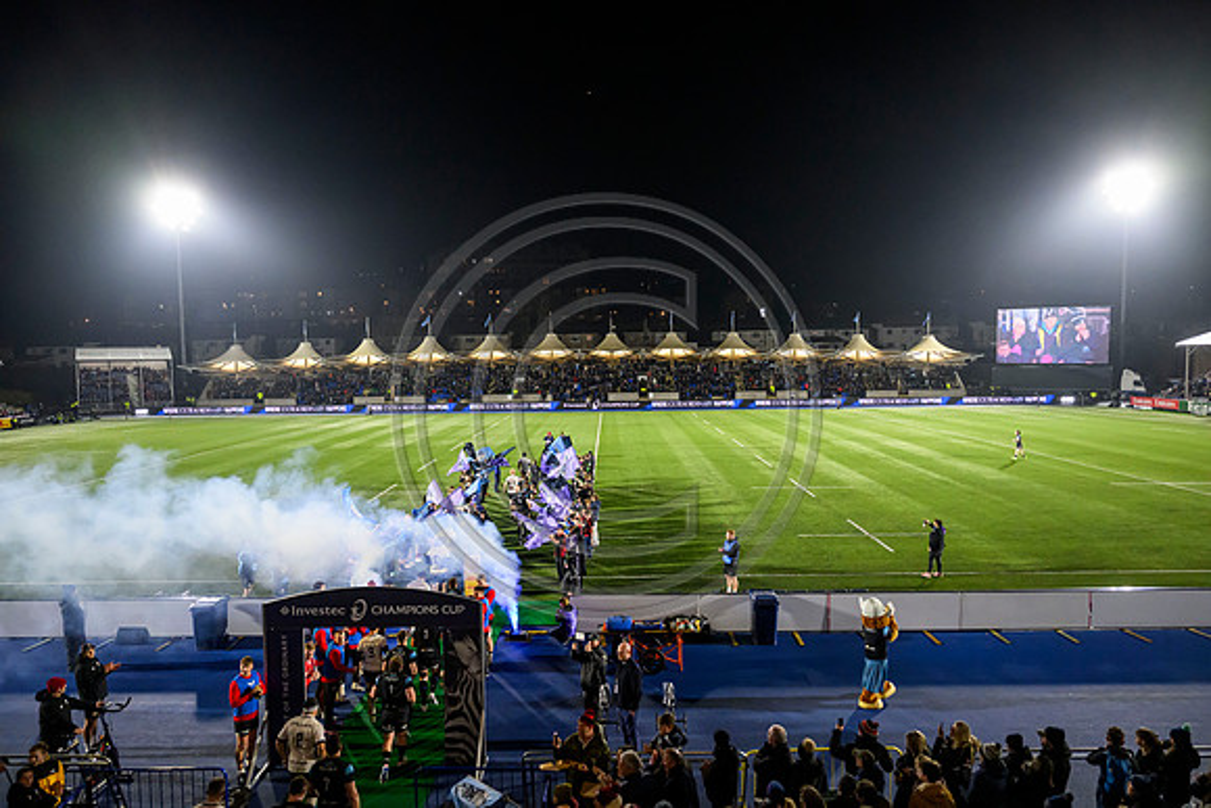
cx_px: 606
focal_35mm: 24
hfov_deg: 73.7
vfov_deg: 53.2
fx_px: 807
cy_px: 404
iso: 5000
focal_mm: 24
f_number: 3.2
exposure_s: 1/1000
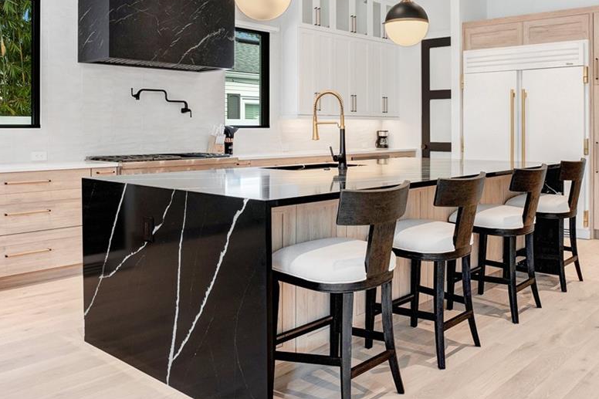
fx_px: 549
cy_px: 127
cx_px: 381
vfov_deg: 39.4
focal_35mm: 33
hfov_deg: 56.4
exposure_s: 1/15
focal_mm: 16
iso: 500
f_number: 8
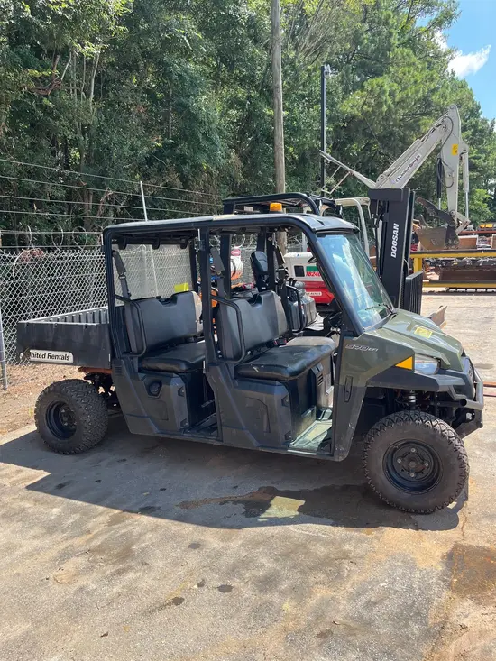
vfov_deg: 67.3
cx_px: 248
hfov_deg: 53.1
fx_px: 497
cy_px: 330
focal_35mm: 26
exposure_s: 1/913
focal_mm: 5.1
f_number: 1.6
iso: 50
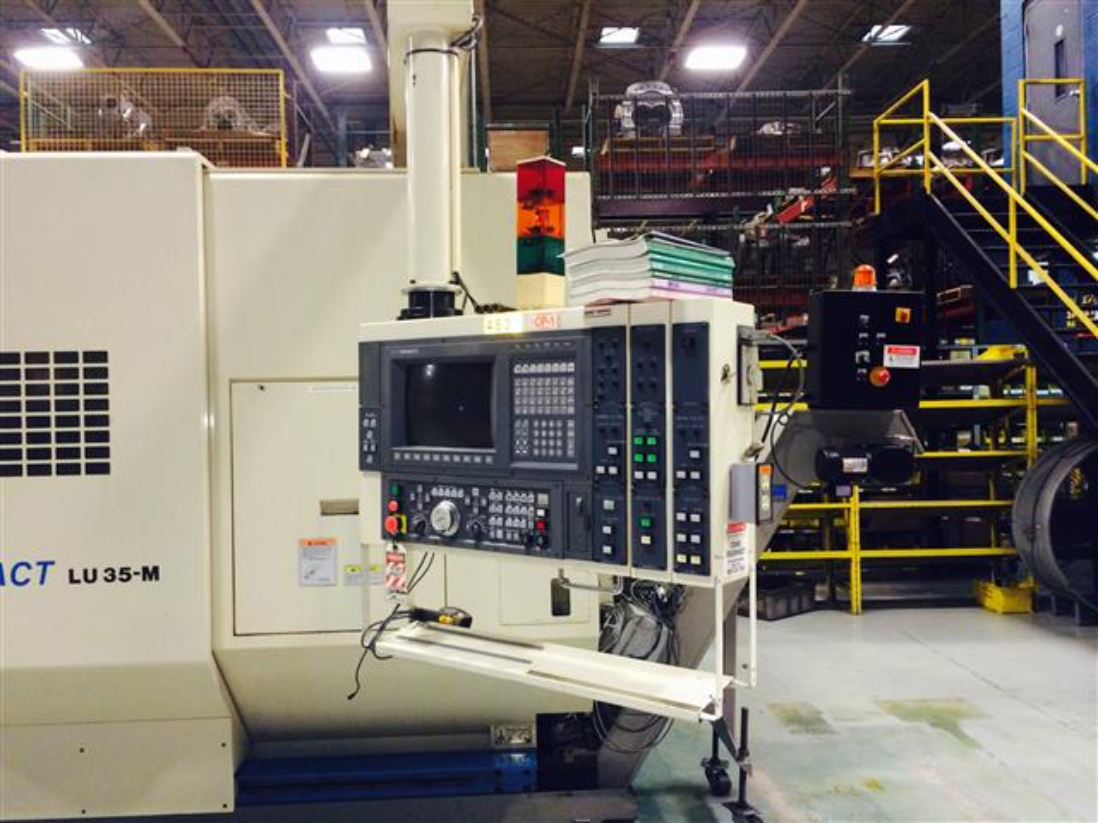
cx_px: 549
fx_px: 952
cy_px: 412
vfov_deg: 46.8
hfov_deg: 60.0
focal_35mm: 30
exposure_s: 1/30
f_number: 2.2
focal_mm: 4.12
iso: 160
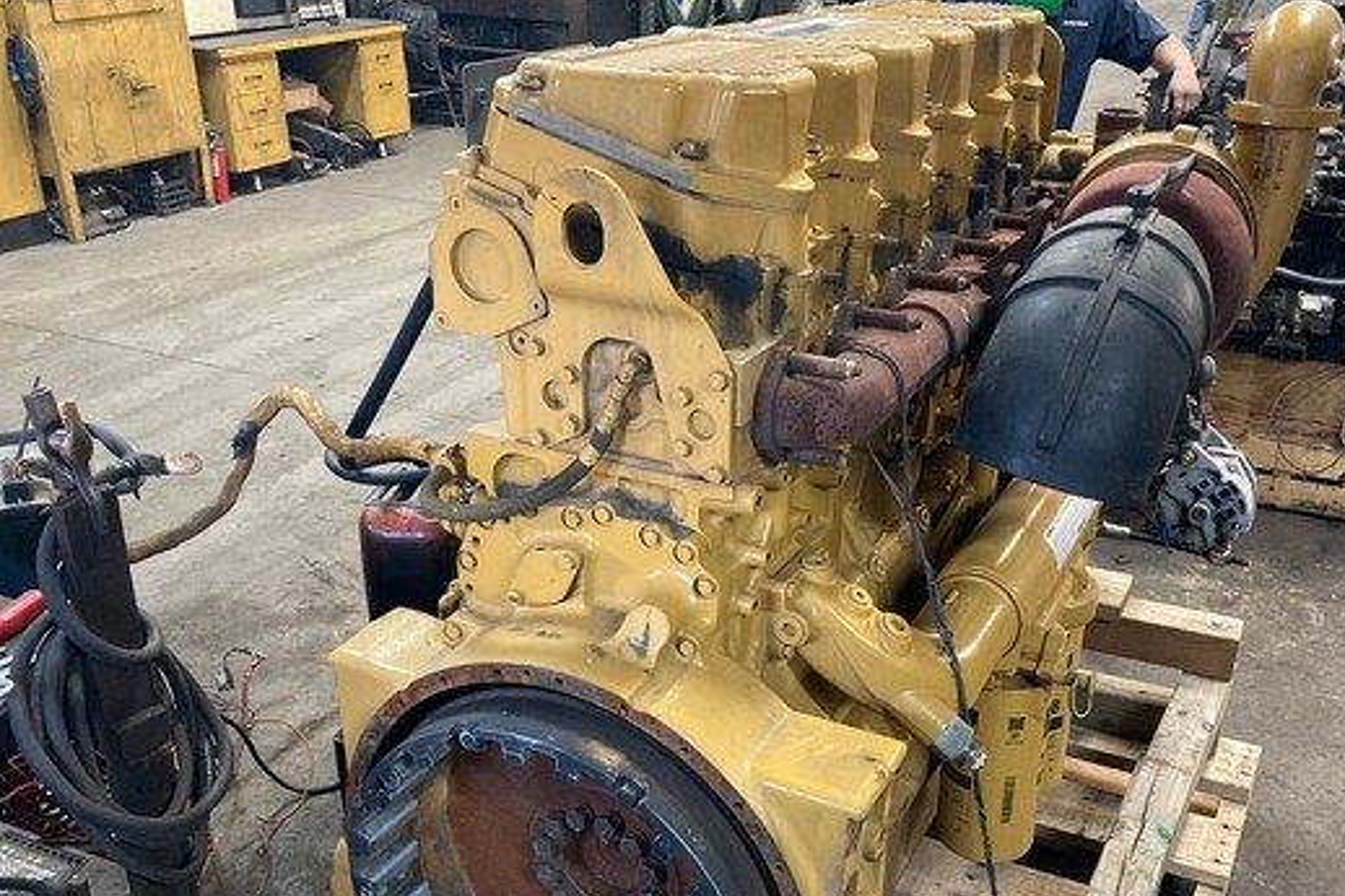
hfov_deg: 53.0
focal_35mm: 36
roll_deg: -1.3
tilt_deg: -28.1
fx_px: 1344
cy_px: 577
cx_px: 748
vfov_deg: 36.6
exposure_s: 1/40
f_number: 1.8
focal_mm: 3.99
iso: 320
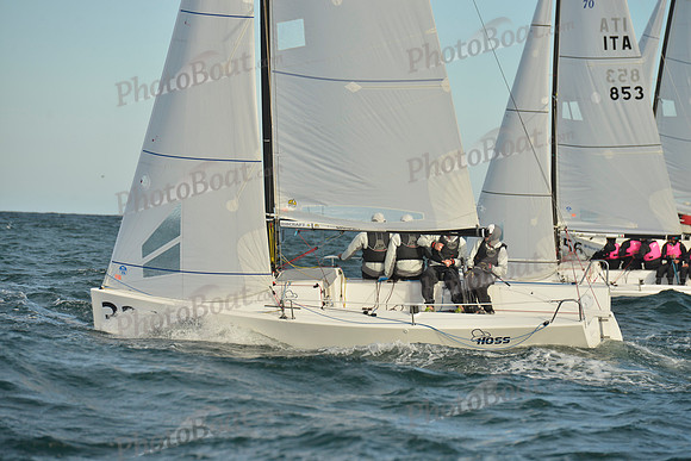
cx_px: 346
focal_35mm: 200
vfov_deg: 6.9
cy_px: 230
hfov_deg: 10.3
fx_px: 3840
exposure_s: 1/1250
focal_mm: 200
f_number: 8
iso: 280
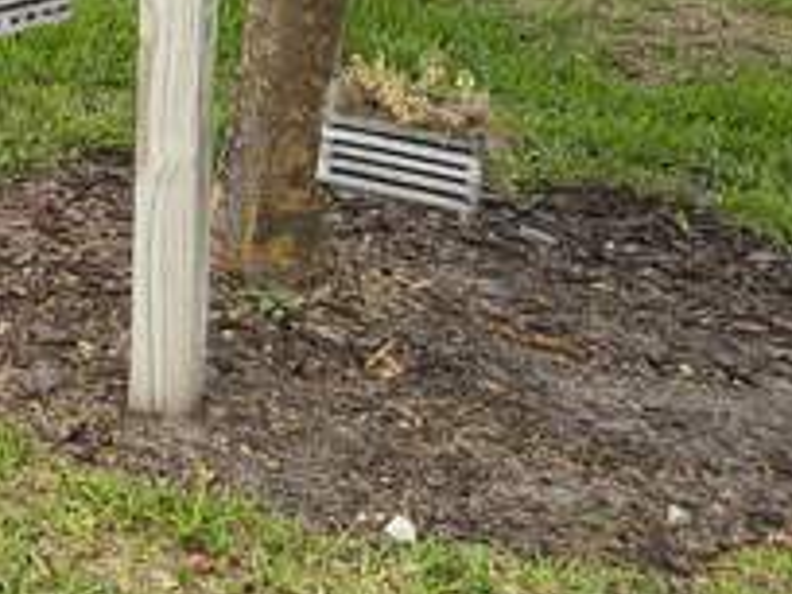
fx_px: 2242
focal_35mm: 98
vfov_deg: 14.5
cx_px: -629
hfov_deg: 16.7
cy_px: -179
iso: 100
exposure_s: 1/1019
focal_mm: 4.68
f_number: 1.7
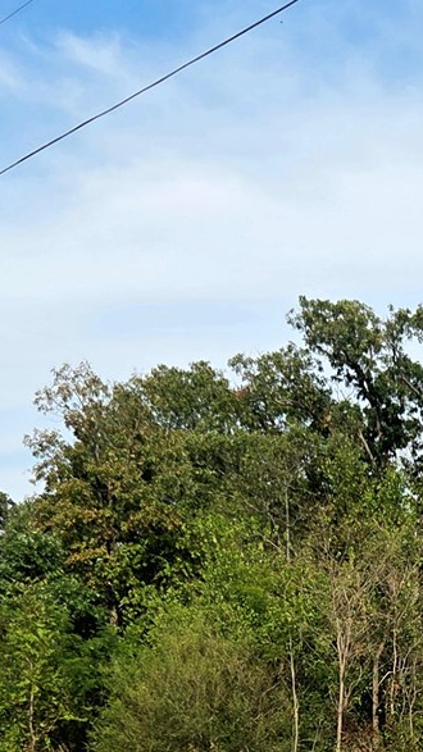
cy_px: 710
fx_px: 1636
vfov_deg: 24.9
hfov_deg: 14.3
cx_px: 517
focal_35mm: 82
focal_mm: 5.4
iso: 80
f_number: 1.8
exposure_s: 1/10000
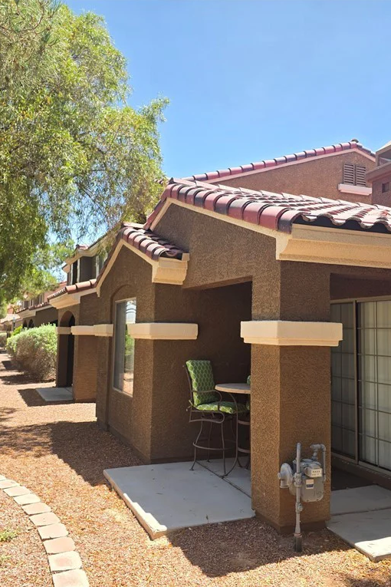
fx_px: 521
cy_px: 293
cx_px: 201
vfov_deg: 58.7
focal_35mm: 32
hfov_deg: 41.1
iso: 80
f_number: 1.7
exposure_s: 1/1580
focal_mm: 6.3
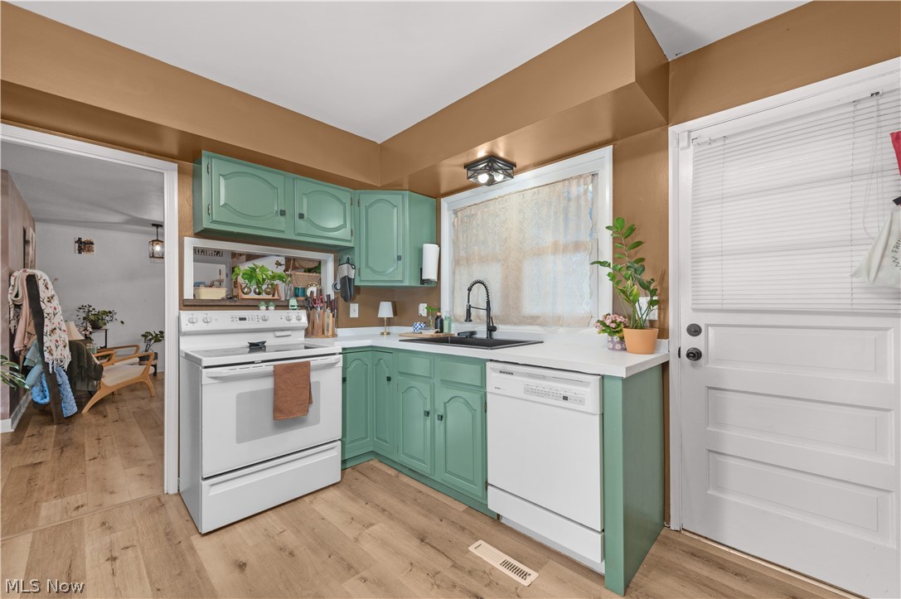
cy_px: 300
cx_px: 450
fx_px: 350
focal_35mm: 14
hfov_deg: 104.3
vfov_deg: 81.1
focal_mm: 14
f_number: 9
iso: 200
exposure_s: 1/60
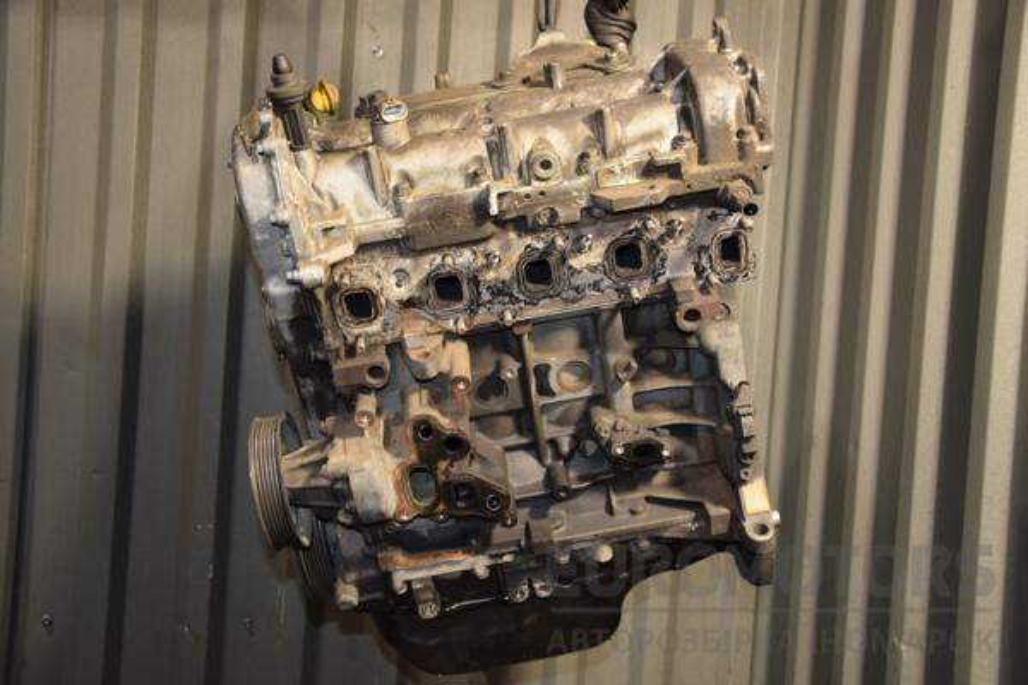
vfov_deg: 31.9
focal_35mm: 42
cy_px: 342
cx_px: 514
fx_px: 1199
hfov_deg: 46.4
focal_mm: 28
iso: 800
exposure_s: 1/60
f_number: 5
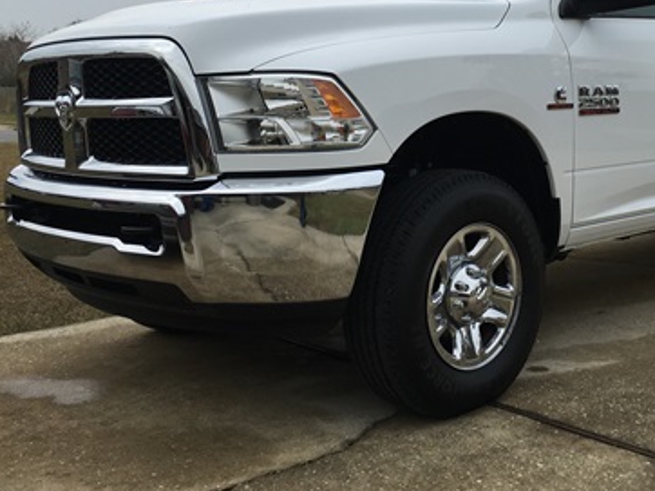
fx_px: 908
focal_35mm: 48
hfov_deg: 38.8
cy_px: 111
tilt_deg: +0.6
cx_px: 477
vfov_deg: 29.7
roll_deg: -2.0
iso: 25
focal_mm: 4.15
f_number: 2.2
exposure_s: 1/635
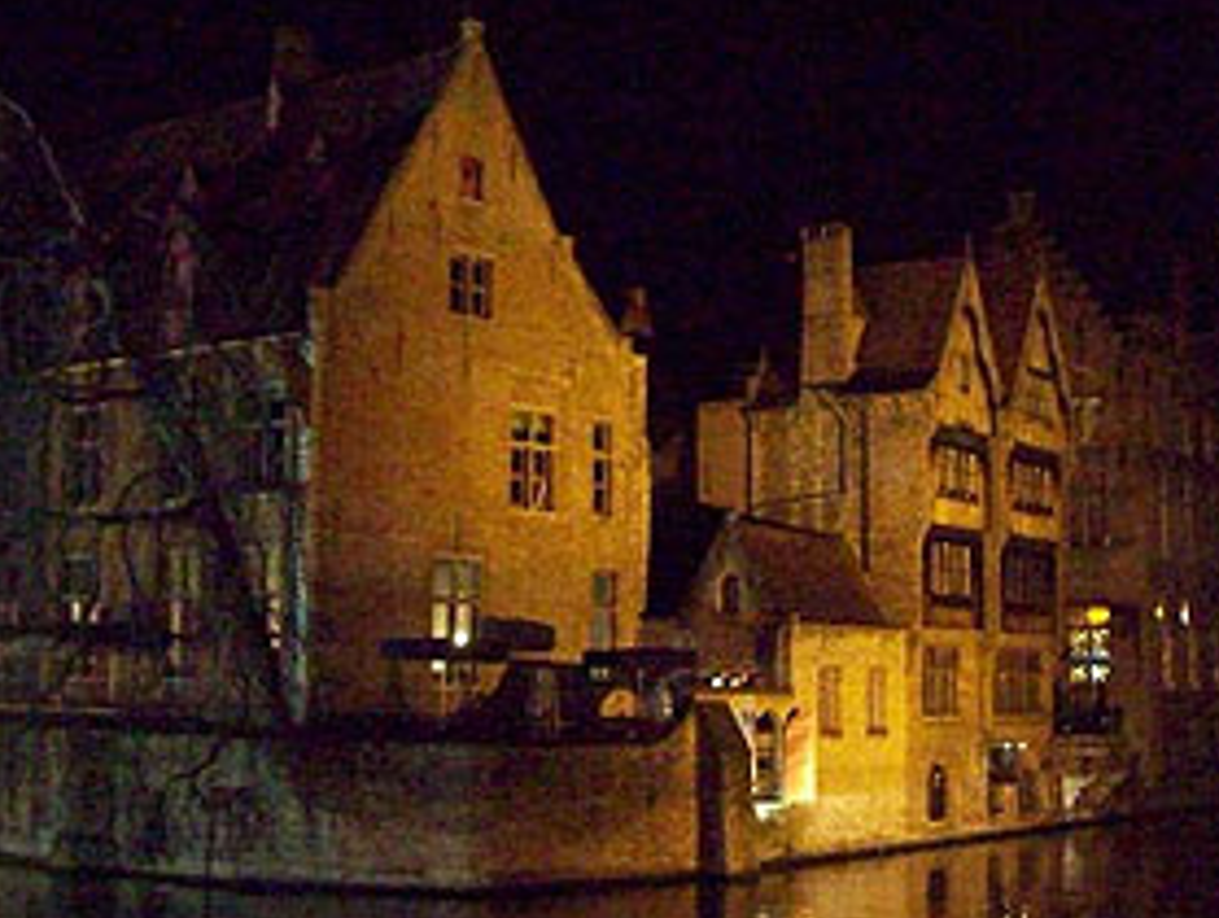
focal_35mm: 58
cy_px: 302
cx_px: 520
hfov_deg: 33.1
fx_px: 2045
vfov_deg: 25.1
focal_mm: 6
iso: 1000
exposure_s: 1/8
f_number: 2.7
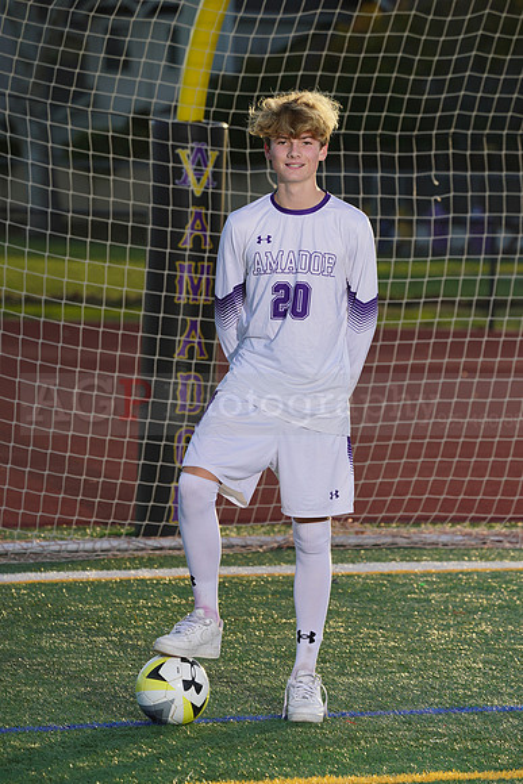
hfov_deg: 5.8
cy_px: 392
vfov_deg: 8.6
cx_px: 262
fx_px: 5183
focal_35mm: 238
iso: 100
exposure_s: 1/200
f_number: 8
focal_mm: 238
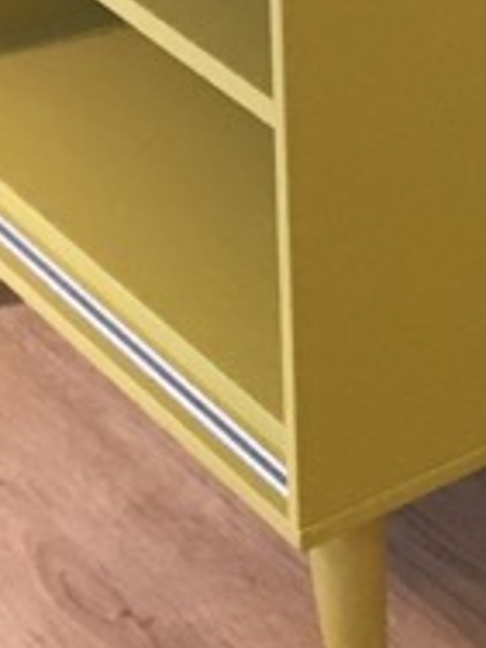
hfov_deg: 7.7
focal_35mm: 185
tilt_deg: -4.5
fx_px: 3463
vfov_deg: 8.6
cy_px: -1389
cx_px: 907
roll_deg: +2.0
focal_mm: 4.15
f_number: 2.2
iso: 125
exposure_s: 1/33
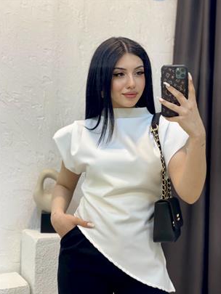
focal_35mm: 53
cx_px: 109
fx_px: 451
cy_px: 148
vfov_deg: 36.2
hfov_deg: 27.5
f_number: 2
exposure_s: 1/100
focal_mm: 6
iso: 100
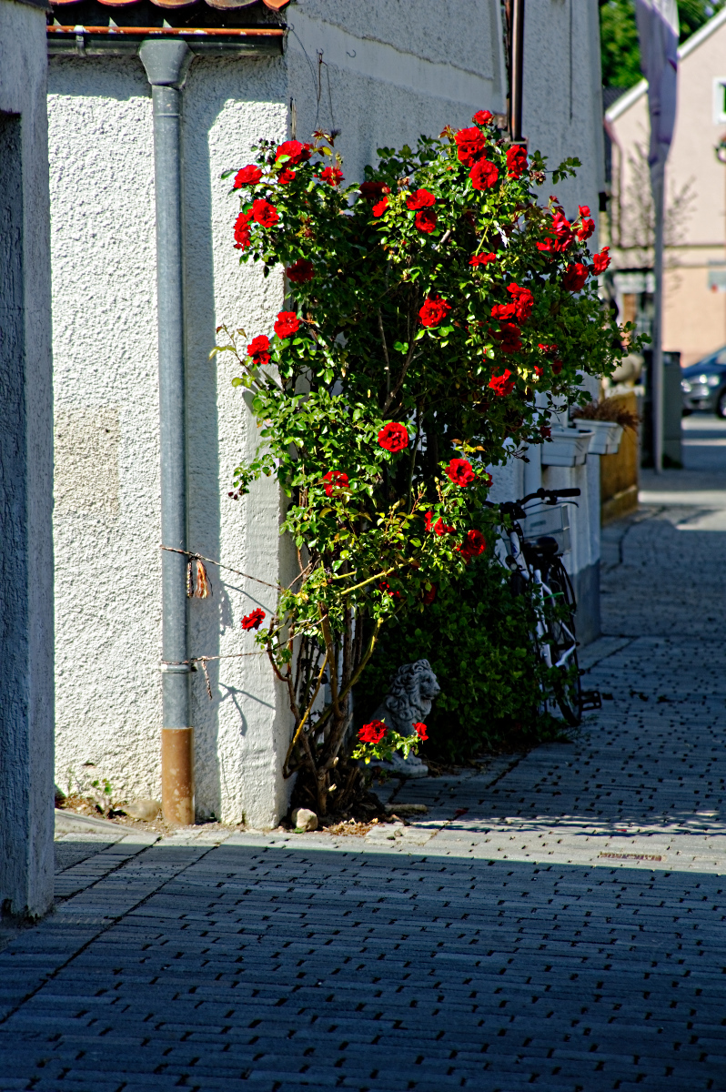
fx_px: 6363
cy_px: 546
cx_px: 363
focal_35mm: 210
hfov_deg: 6.5
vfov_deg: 9.8
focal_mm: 210
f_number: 9
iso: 200
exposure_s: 1/640
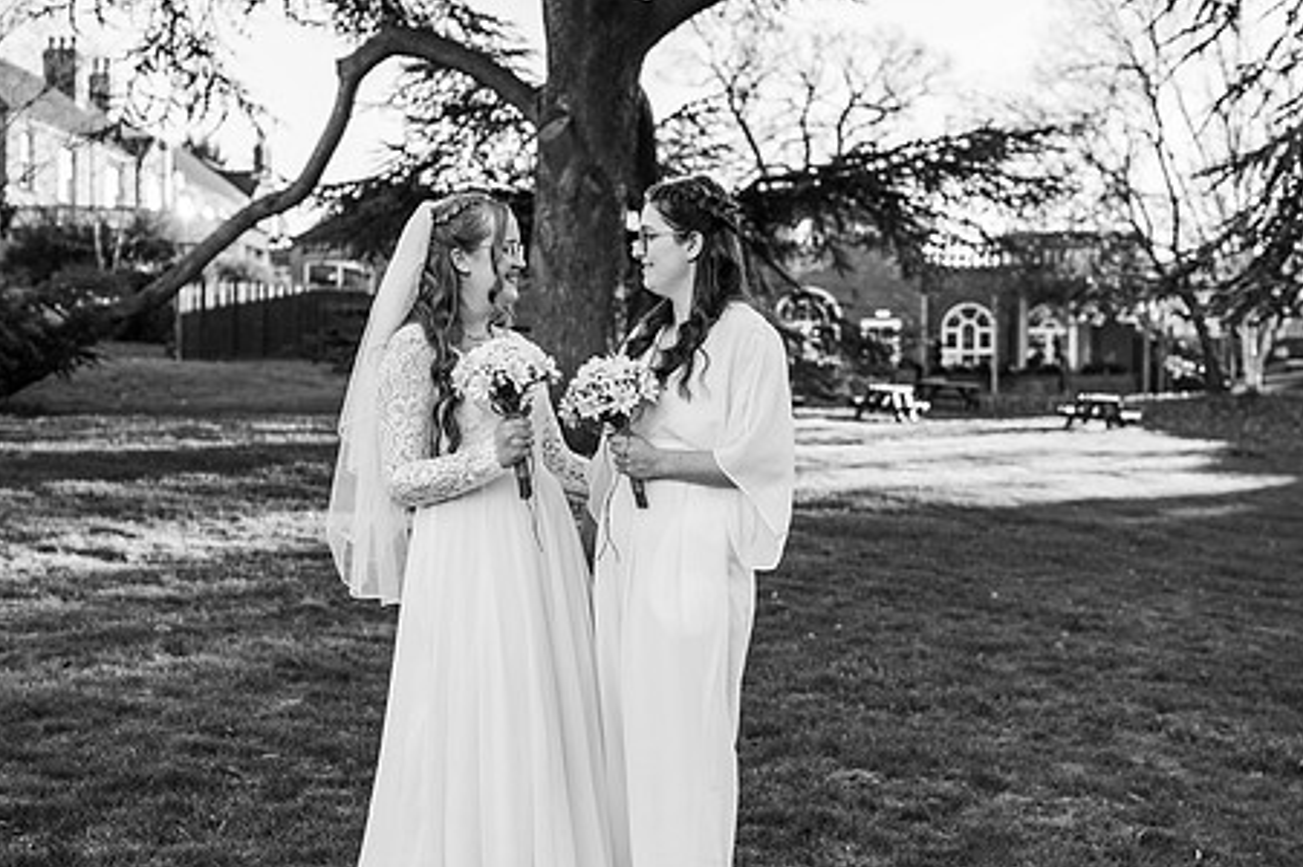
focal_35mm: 45
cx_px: 662
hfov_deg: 43.6
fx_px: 1628
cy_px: 509
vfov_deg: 29.8
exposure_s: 1/1250
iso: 100
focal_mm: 35
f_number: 2.5
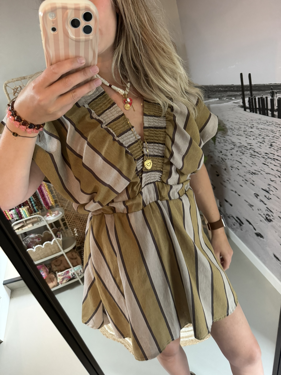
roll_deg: +13.0
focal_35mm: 24
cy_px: 188
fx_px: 260
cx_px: 140
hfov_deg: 56.8
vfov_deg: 71.6
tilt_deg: -43.5
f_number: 1.78
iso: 800
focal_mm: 6.76
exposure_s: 1/40
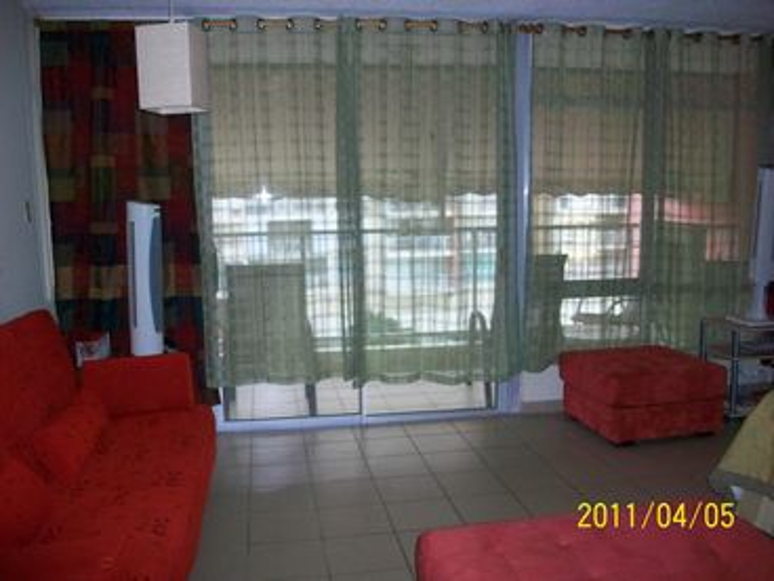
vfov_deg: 44.2
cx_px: 387
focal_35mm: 32
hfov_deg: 56.8
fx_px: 716
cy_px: 290
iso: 160
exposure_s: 1/50
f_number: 2.8
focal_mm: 5.7
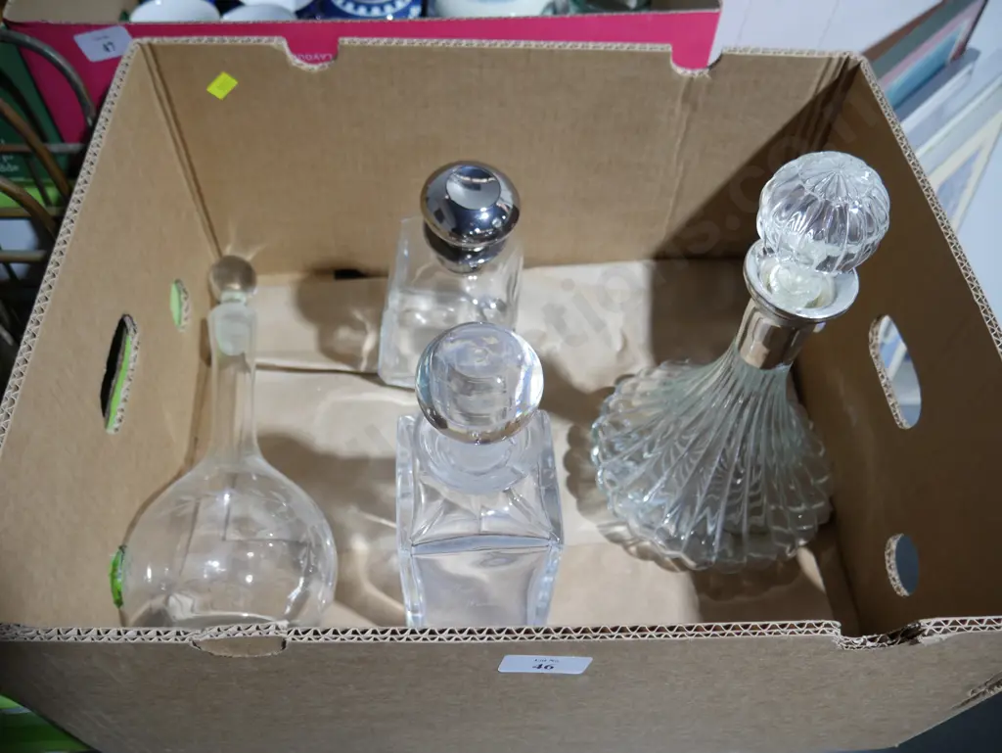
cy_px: 376
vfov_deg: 49.8
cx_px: 501
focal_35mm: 28
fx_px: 811
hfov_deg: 63.4
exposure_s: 1/60
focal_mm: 14
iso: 400
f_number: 3.5
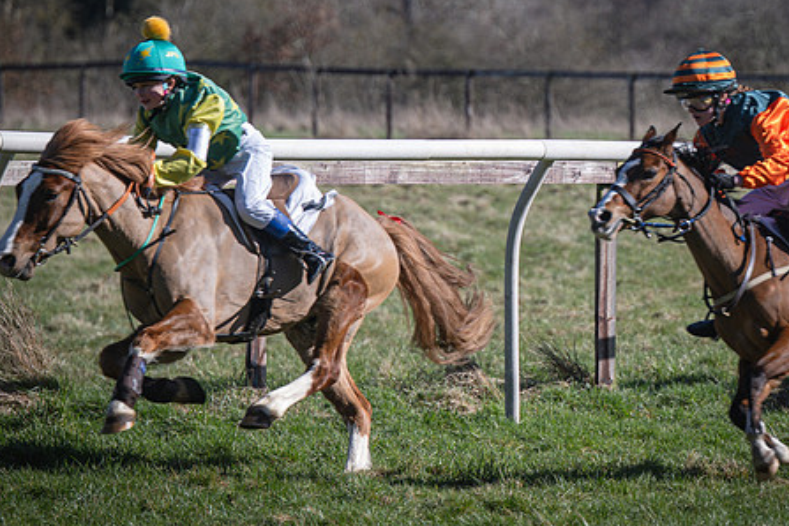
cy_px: 166
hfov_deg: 5.7
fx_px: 7955
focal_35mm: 363
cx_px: 444
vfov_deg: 3.8
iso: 125
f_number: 4
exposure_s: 1/1000
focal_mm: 160
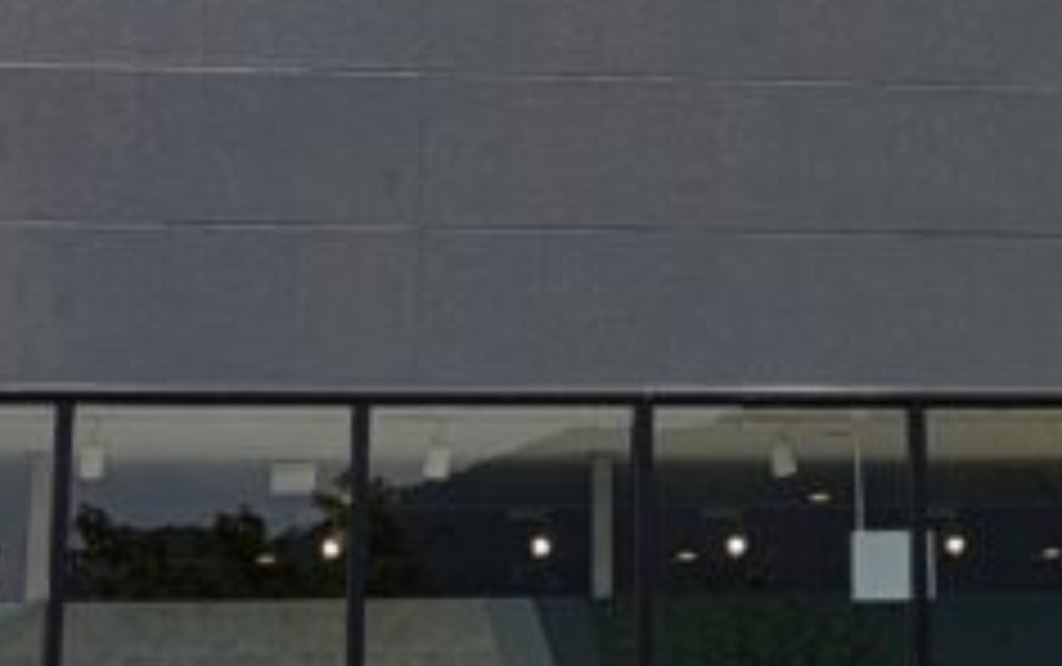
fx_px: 3998
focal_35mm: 138
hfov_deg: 14.9
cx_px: 1030
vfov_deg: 9.0
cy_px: -634
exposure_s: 1/1715
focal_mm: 6.9
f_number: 1.68
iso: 18
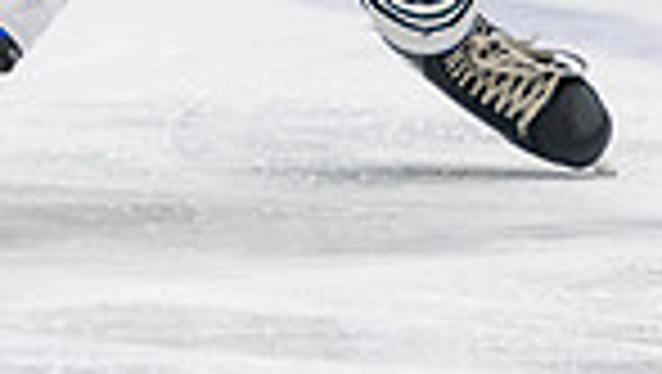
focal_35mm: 1148
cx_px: 216
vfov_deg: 1.1
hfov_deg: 1.9
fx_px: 20170
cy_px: -395
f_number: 3.2
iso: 2000
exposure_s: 1/640
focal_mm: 170
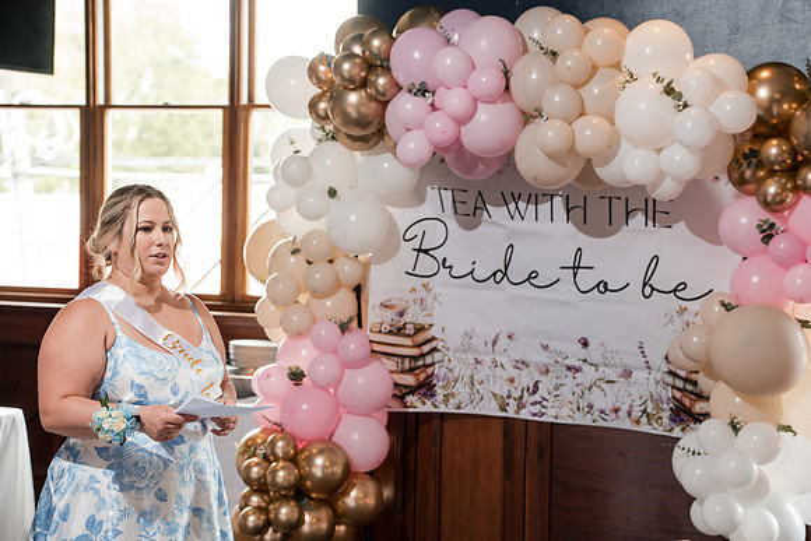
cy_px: 270
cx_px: 406
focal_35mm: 73
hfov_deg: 27.7
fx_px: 1645
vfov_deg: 18.7
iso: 1000
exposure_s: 1/250
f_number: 4
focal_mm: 73
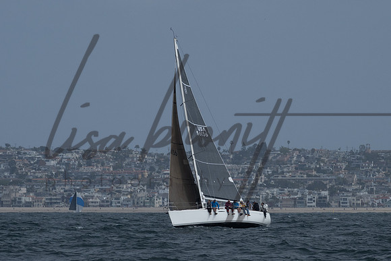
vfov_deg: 3.0
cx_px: 198
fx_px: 5020
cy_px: 172
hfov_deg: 4.5
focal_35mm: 462
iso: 200
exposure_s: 1/2000
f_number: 6.3
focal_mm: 200
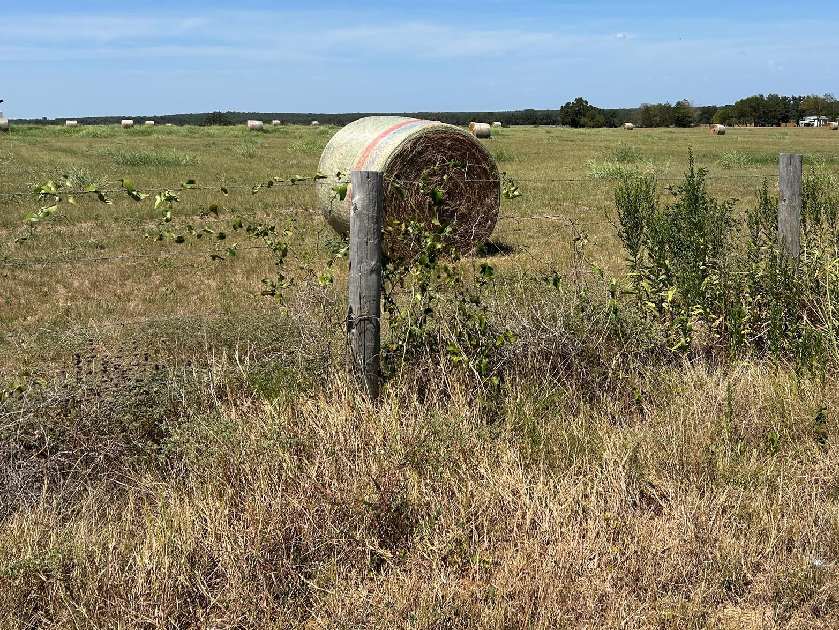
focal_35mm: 34
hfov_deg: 53.6
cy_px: 223
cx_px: 500
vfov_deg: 41.4
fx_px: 824
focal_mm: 5.7
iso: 50
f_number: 1.5
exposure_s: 1/5587
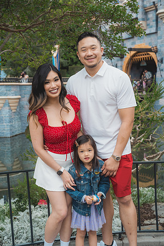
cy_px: 123
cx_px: 82
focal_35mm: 50
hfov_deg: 27.0
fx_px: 342
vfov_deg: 39.6
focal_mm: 50
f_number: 4.5
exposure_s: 1/160
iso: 250
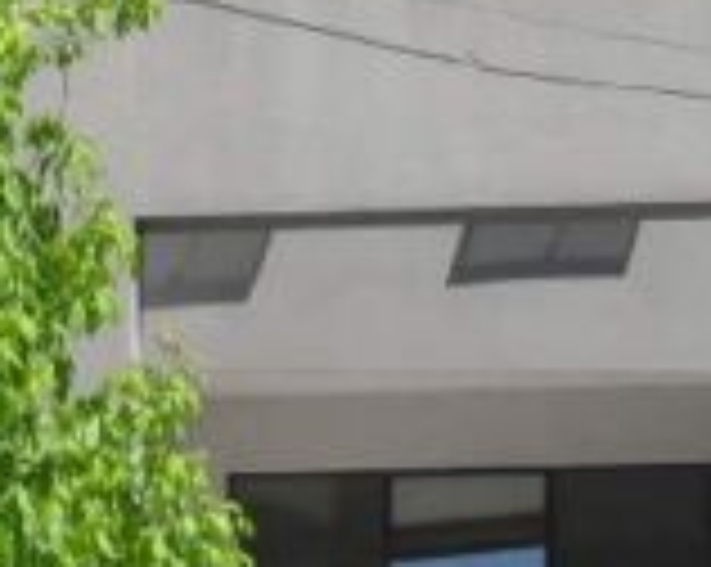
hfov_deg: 11.1
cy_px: 207
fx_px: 3636
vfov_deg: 8.9
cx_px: 544
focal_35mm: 173
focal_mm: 6.3
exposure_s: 1/180
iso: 100
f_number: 8.4
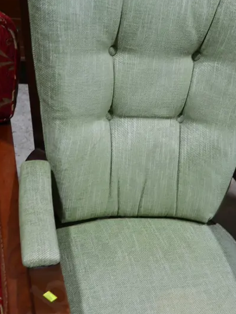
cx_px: 146
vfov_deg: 35.5
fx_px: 491
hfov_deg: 26.9
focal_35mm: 54
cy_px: 176
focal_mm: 14
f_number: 3.5
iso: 200
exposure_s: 1/100
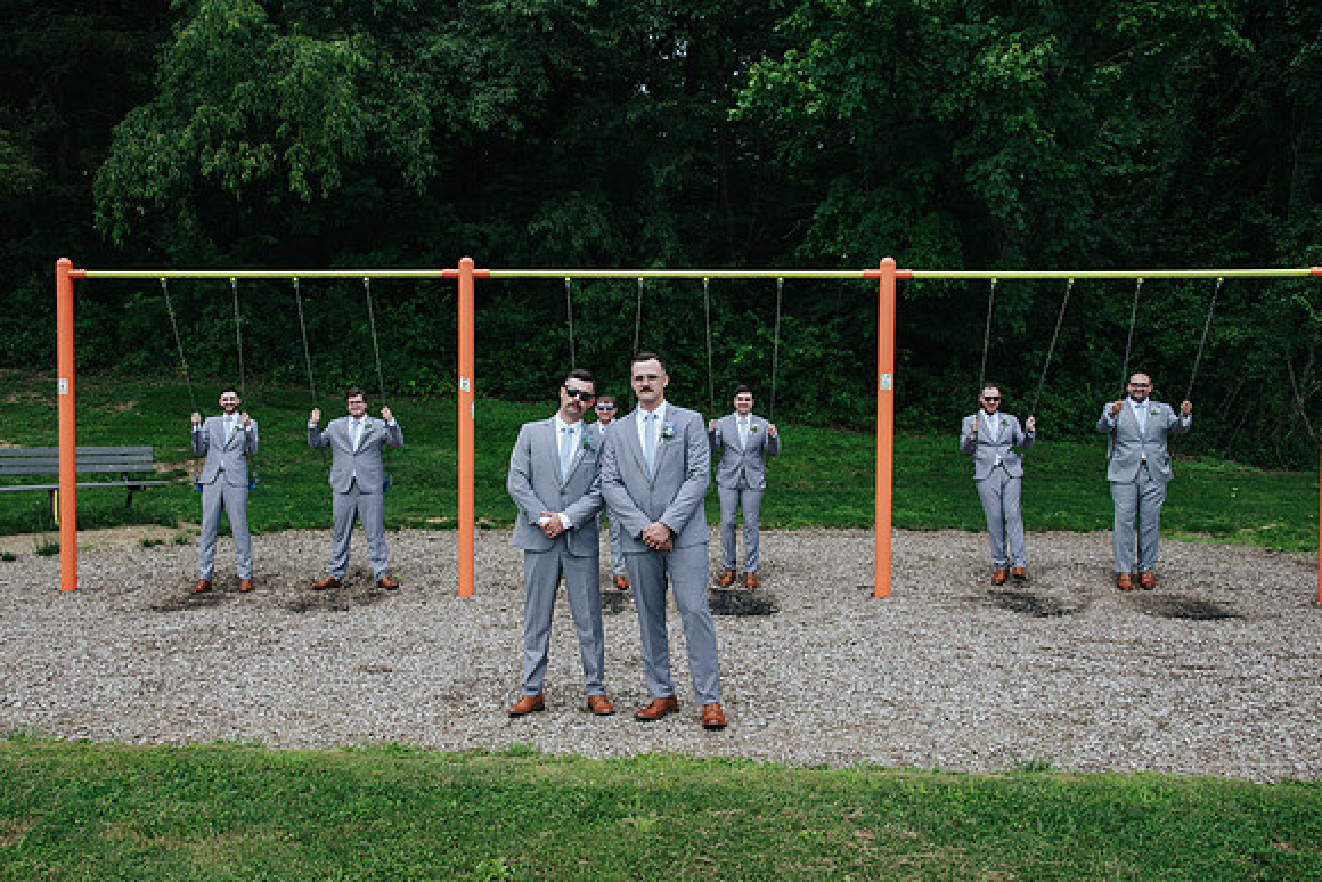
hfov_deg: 52.5
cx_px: 613
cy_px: 441
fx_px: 1339
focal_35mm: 36
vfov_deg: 36.5
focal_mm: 34
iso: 200
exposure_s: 1/250
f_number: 8
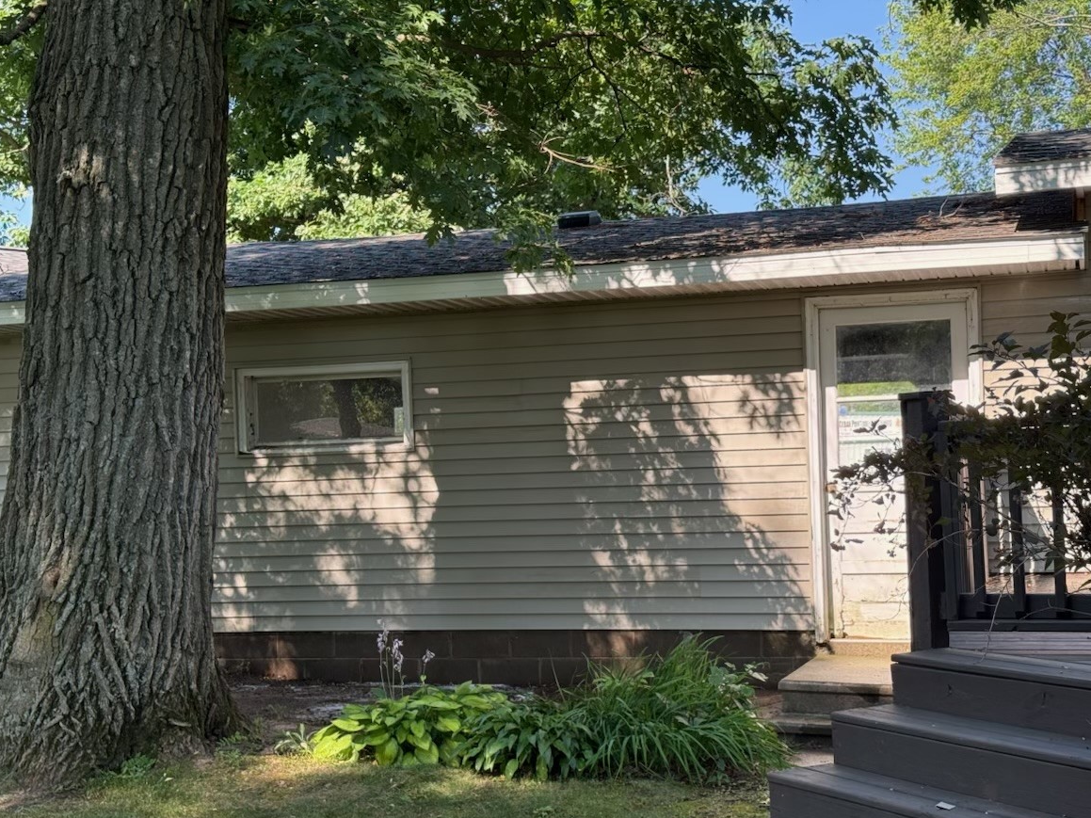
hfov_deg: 36.1
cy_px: 451
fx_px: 1670
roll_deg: +2.2
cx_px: 597
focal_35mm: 53
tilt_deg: +1.2
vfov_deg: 27.5
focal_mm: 6.76
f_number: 1.78
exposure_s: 1/620
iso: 80
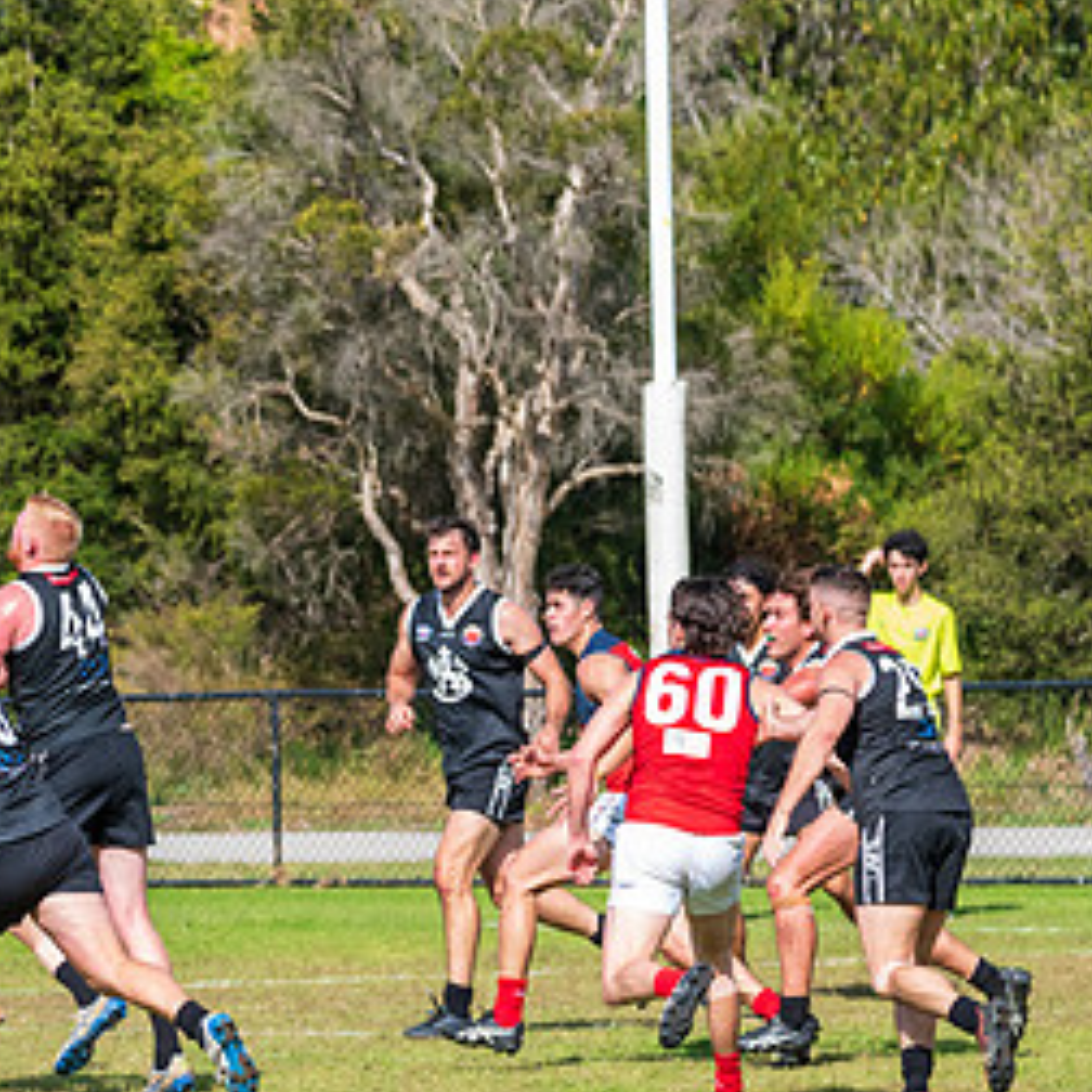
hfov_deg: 3.4
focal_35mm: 514
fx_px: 18345
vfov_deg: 3.4
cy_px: 583
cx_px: -65
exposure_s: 1/1600
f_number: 9
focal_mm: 250
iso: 800
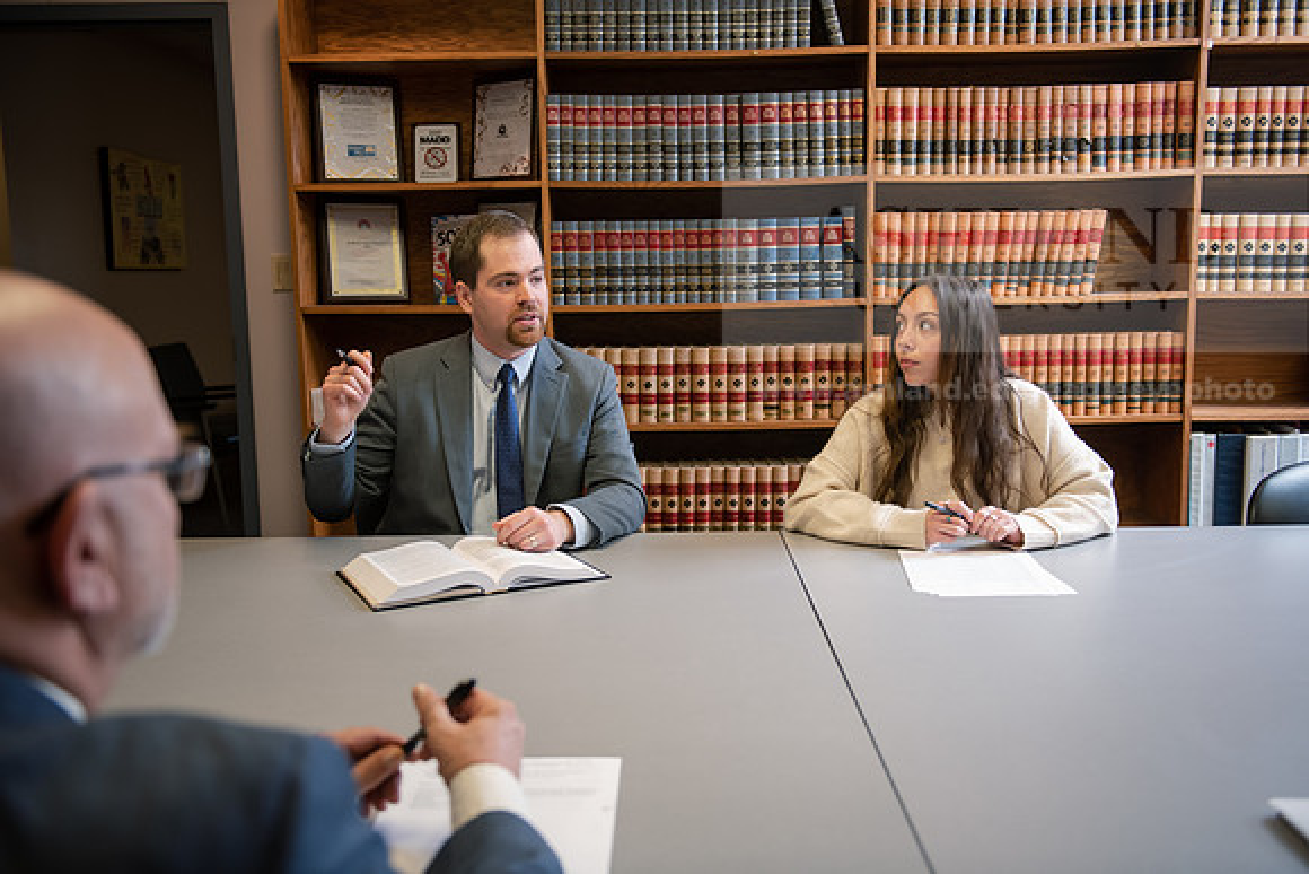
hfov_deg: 55.8
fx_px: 1237
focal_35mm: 34
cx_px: 654
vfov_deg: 38.9
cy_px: 437
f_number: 3.2
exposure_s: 1/125
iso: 800
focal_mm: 34
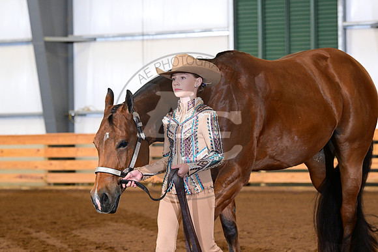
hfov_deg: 15.2
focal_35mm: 135
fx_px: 1418
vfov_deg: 10.2
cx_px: 189
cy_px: 126
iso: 2500
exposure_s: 1/125
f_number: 6.3
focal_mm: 135
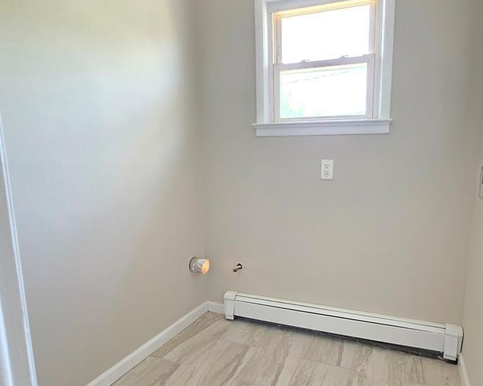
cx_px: 306
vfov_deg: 68.0
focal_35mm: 20
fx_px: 286
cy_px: 208
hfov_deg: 78.7
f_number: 1.9
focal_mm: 2.2
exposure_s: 1/60
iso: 250
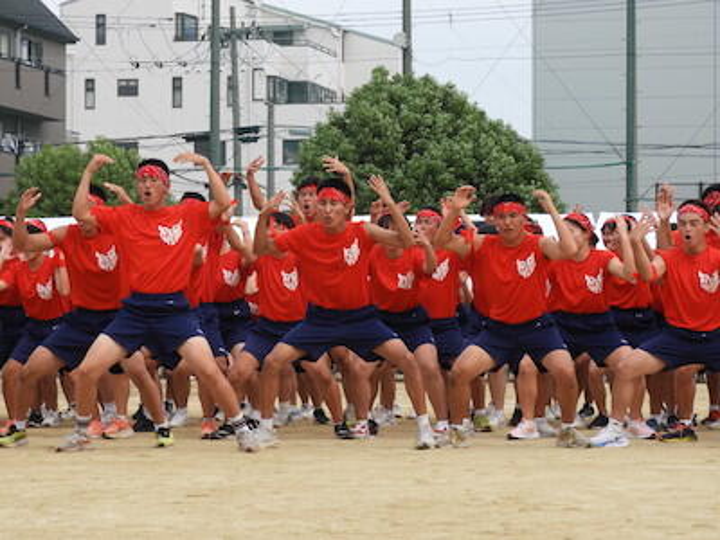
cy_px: 270
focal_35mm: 135
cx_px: 360
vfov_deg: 11.0
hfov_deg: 14.6
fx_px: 2808
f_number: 5
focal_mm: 24.2
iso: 100
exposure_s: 1/320
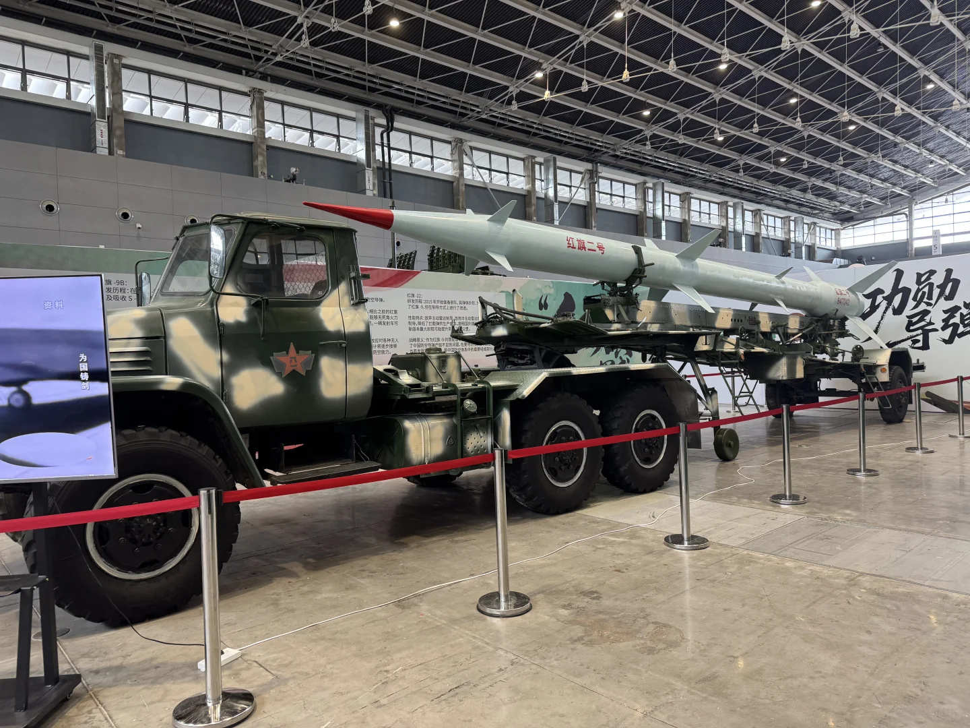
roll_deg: +2.5
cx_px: 485
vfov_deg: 56.8
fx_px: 673
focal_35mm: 24
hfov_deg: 71.6
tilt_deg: -0.9
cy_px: 364
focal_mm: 6.76
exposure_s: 1/50
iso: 160
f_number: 1.78
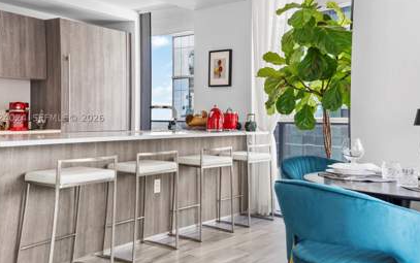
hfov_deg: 47.2
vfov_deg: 30.6
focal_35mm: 42
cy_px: 117
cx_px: 219
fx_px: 481
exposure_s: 1/2.5
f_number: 9
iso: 250
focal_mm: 35
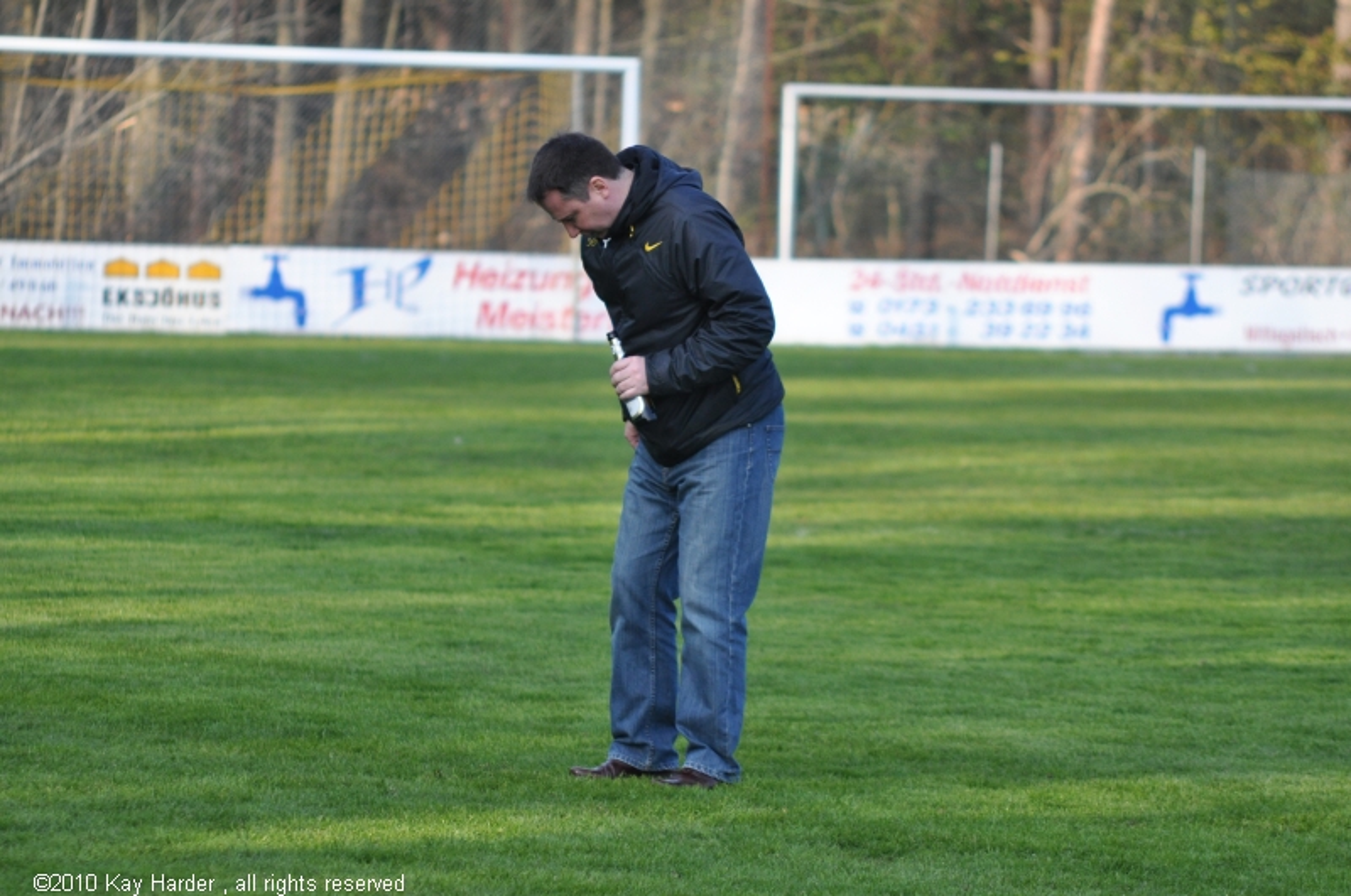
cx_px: 676
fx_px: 11804
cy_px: 448
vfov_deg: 4.4
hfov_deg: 6.6
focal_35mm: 315
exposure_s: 1/1000
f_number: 6.3
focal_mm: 210
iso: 800
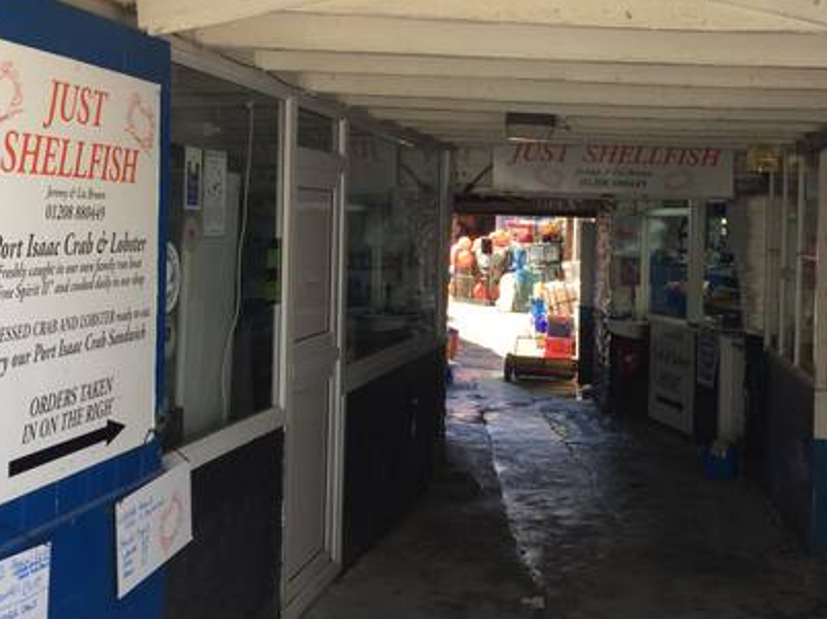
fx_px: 1242
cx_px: 549
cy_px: 245
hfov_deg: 36.5
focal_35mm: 52
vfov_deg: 27.9
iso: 32
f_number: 2.2
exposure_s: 1/356
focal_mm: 4.15
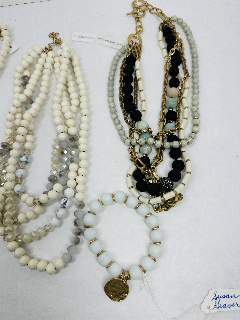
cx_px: 120
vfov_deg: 71.6
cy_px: 160
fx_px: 222
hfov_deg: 56.8
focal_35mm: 24
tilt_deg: -70.8
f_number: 1.78
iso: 80
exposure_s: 1/1473
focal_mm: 6.86
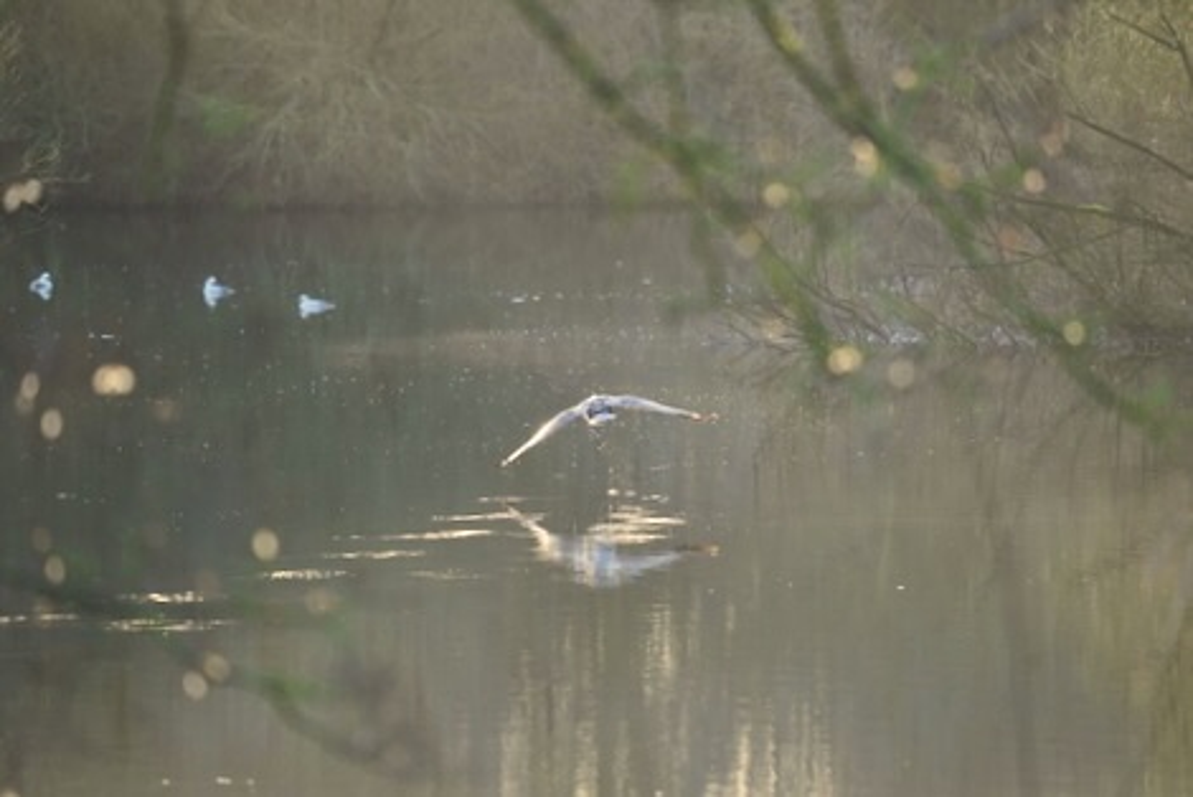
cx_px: 596
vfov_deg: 3.7
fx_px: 12255
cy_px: 398
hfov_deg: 5.6
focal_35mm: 370
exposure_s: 1/400
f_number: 6.3
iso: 1250
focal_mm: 369.6
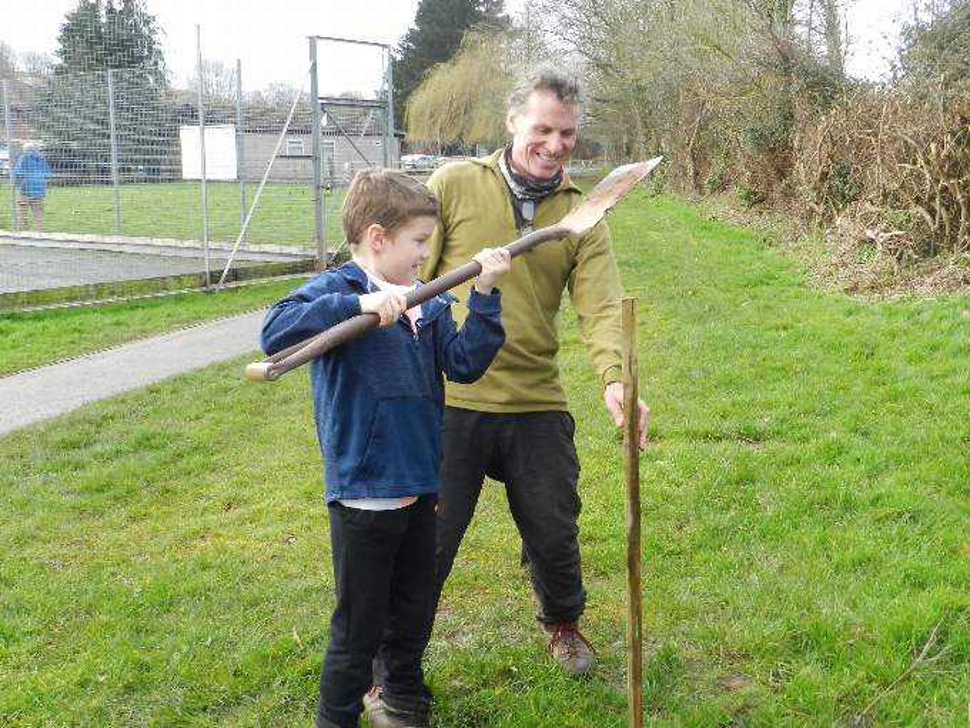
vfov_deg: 37.7
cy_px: 364
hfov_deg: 49.0
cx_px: 485
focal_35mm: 38
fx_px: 1065
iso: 400
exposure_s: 1/250
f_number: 4
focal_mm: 6.7
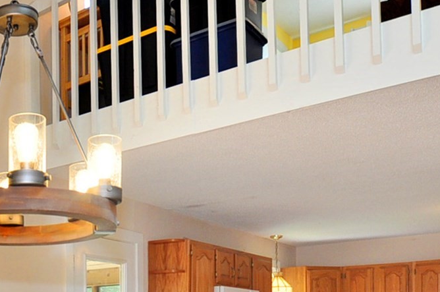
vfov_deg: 26.5
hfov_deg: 39.1
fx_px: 561
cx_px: 27
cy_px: 331
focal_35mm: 46
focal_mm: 10
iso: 320
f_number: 4.5
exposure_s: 1/50
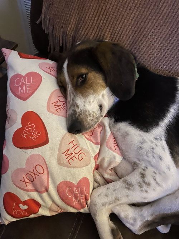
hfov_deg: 53.0
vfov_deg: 67.3
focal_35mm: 26
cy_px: 120
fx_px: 179
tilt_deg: -54.9
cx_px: 90
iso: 500
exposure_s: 1/10
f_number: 1.6
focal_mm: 4.2
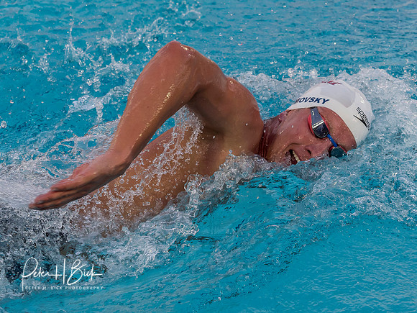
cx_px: 276
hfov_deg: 9.5
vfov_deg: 7.2
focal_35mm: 207
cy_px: 126
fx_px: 2495
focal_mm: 67
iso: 640
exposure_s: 1/1250
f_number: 4
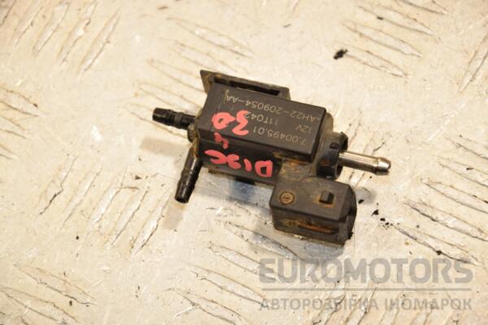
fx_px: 2135
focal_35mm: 158
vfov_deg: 8.7
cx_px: 244
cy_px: 162
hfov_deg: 13.0
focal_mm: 105
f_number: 7.1
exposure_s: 1/200
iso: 800
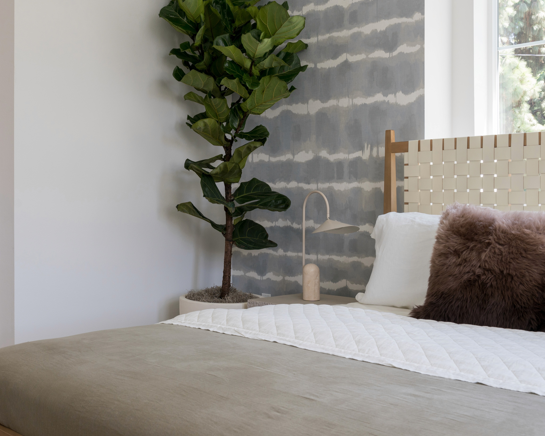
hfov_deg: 38.7
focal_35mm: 47
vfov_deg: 32.1
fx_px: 758
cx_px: 149
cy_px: 225
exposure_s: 1/15
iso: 320
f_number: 9
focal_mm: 33
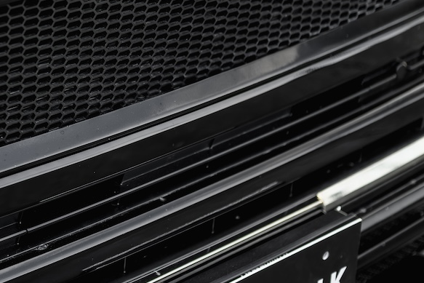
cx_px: 55
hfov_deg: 16.9
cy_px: -29
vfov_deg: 11.3
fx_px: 1414
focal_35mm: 120
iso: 200
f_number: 1.8
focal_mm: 50
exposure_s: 1/200
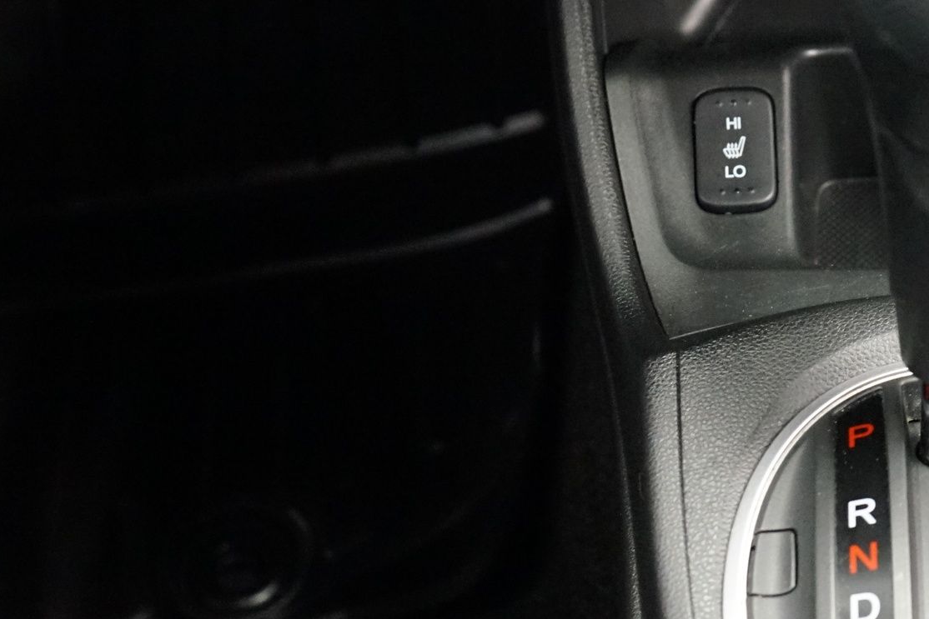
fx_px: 2142
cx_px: 891
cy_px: 255
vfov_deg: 16.4
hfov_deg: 23.6
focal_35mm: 83
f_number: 4
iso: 6400
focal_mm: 37
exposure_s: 1/25
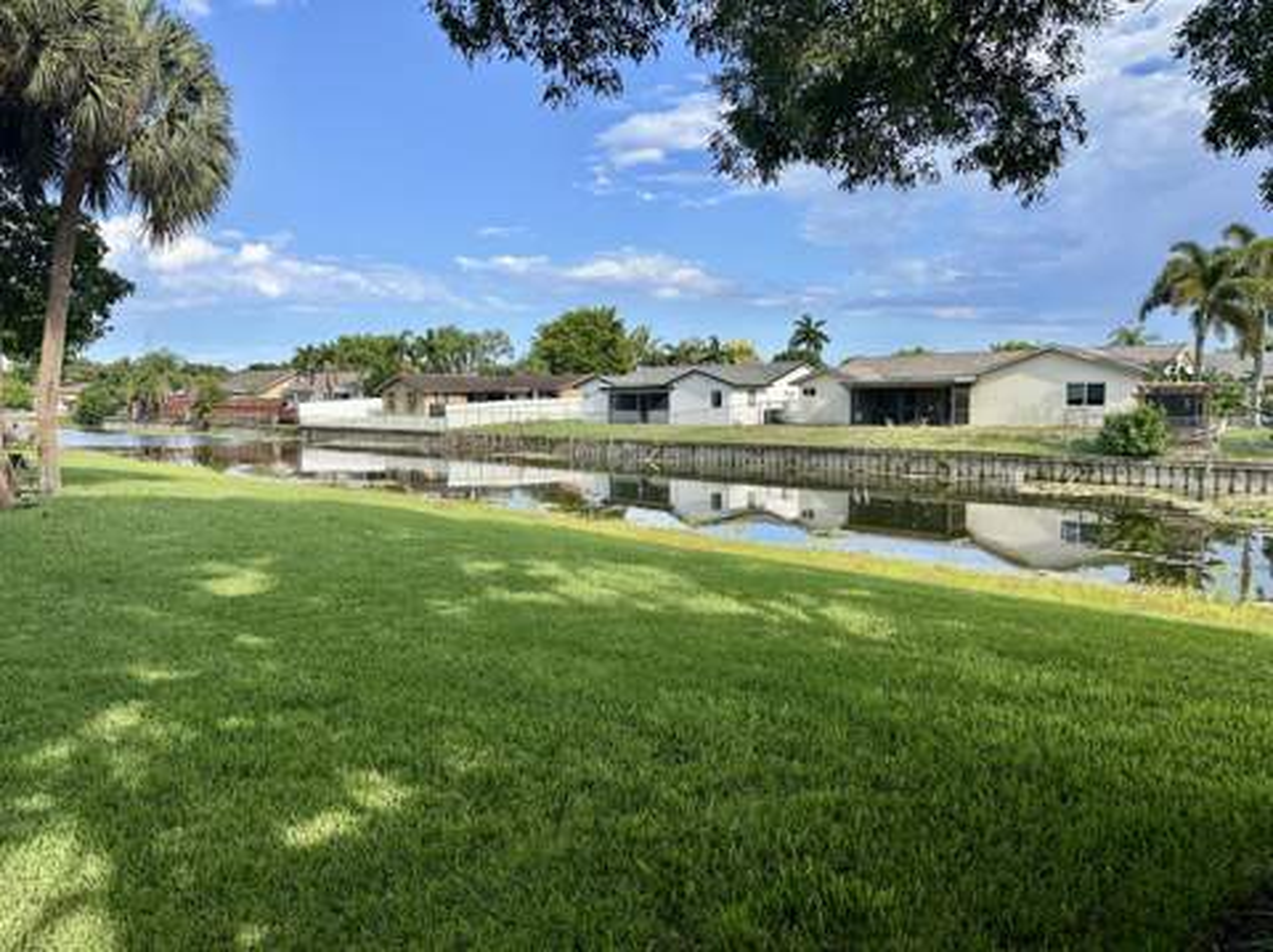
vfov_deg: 56.7
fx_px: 882
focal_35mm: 24
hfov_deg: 71.7
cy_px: 476
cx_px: 636
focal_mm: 6.86
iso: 80
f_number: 1.78
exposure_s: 1/2967
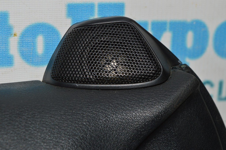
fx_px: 489
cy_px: 75
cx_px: 113
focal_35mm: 78
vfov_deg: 17.5
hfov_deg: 26.0
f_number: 8
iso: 100
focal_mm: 52
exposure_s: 1/60
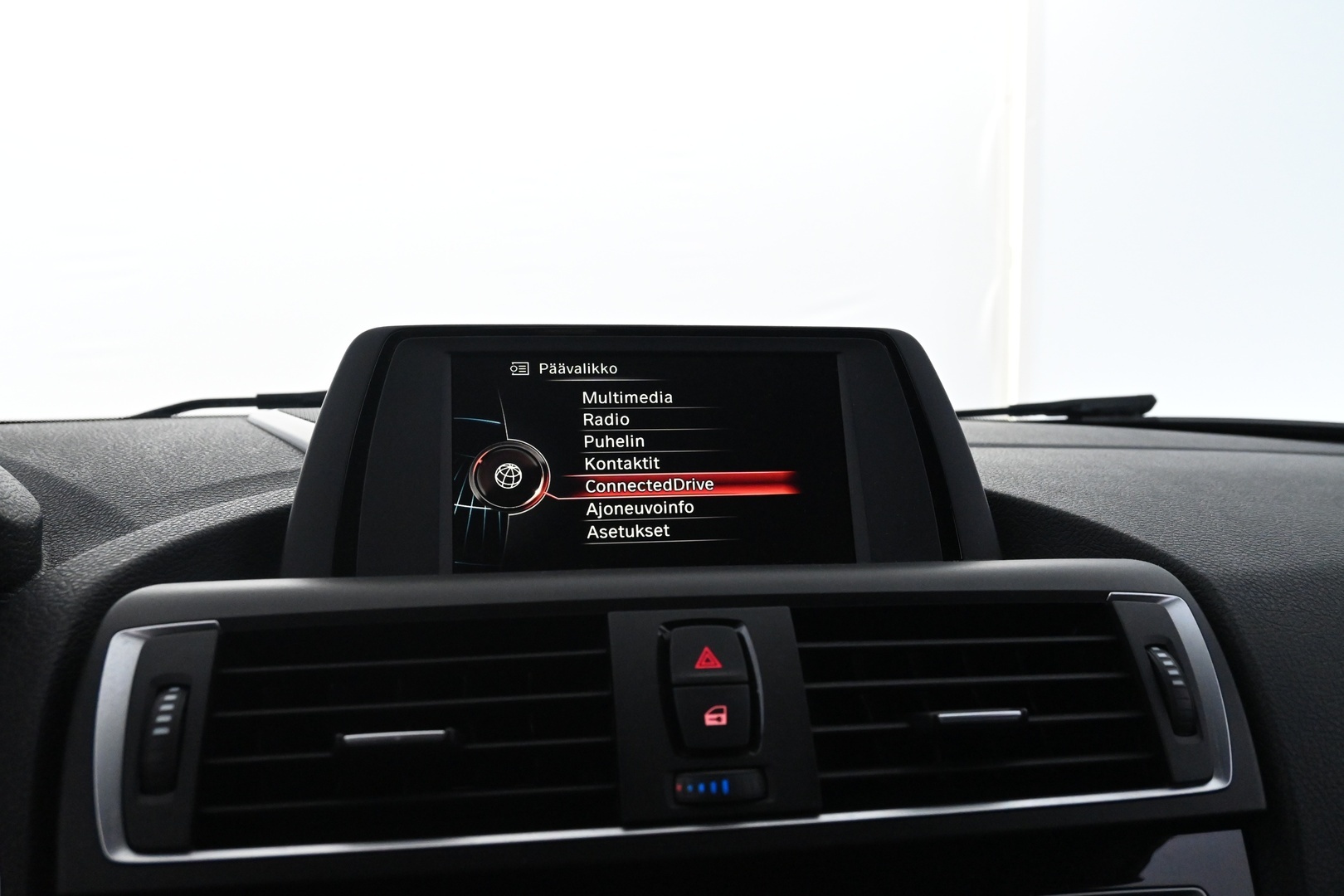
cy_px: 448
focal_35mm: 28
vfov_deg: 45.7
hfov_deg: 64.6
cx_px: 672
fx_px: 1064
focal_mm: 19
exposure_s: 1/125
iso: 4000
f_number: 5.6
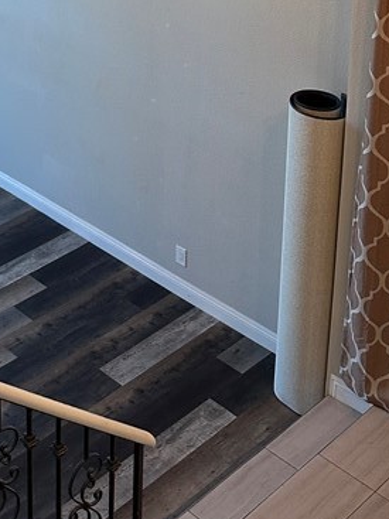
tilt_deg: -14.3
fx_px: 1004
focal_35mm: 67
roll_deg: +1.8
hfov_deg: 21.0
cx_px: -23
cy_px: -93
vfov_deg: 26.1
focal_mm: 6.86
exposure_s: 1/60
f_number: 1.78
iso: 125
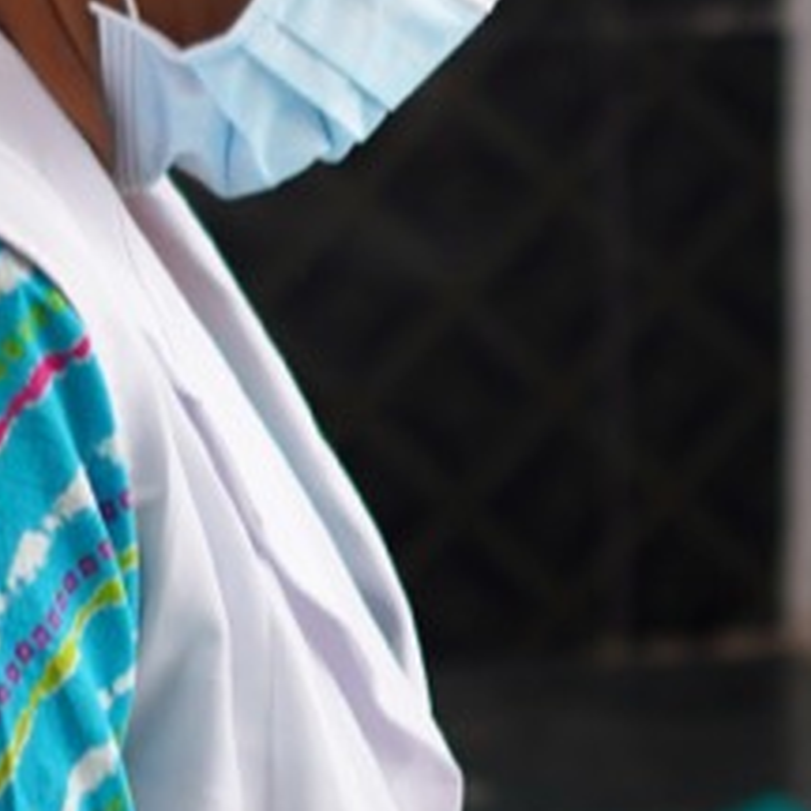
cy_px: 368
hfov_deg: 7.9
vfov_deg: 8.0
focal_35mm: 220
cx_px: 1044
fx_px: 5831
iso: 125
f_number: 1.4
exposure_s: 1/125
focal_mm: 35
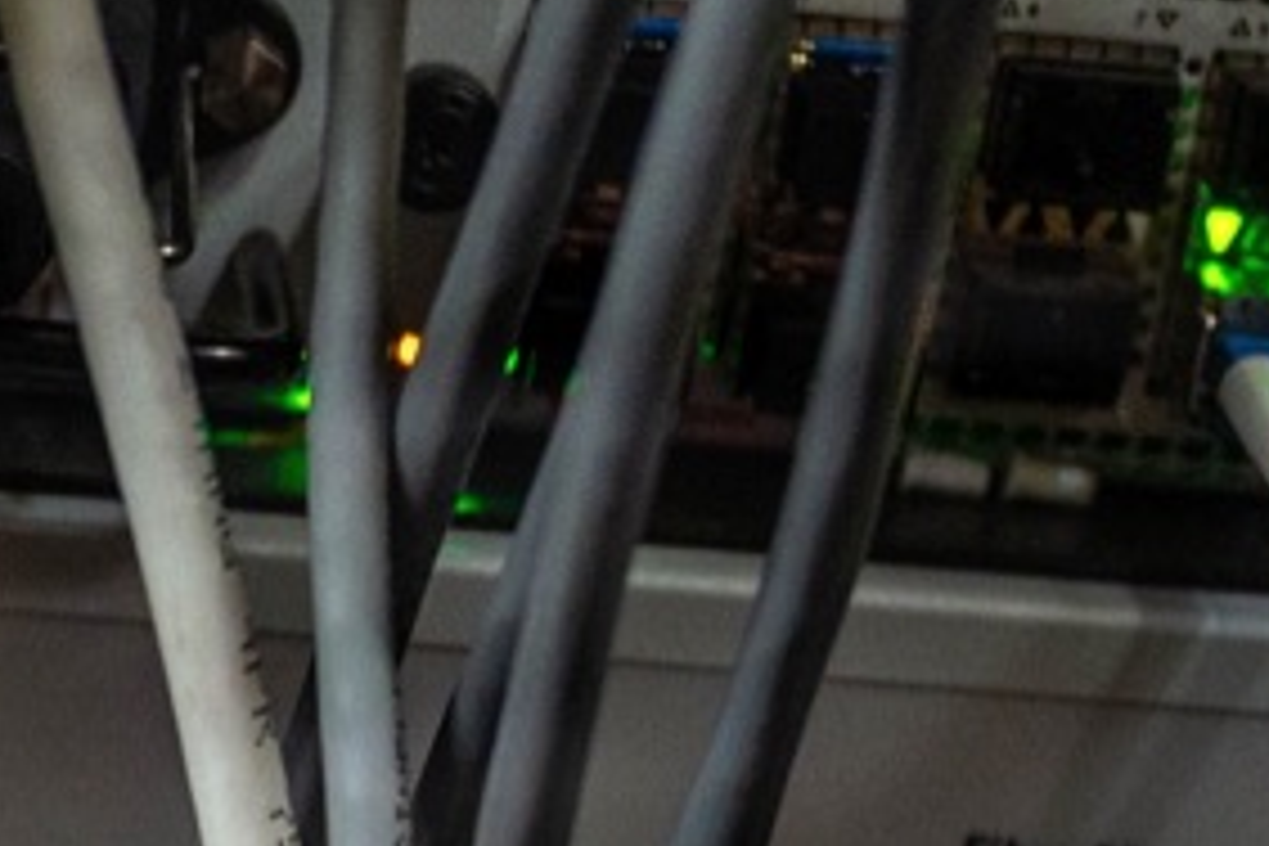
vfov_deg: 6.2
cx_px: -472
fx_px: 7190
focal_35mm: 204
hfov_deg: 9.9
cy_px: 2549
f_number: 2.8
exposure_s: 1/160
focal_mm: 30
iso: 1250
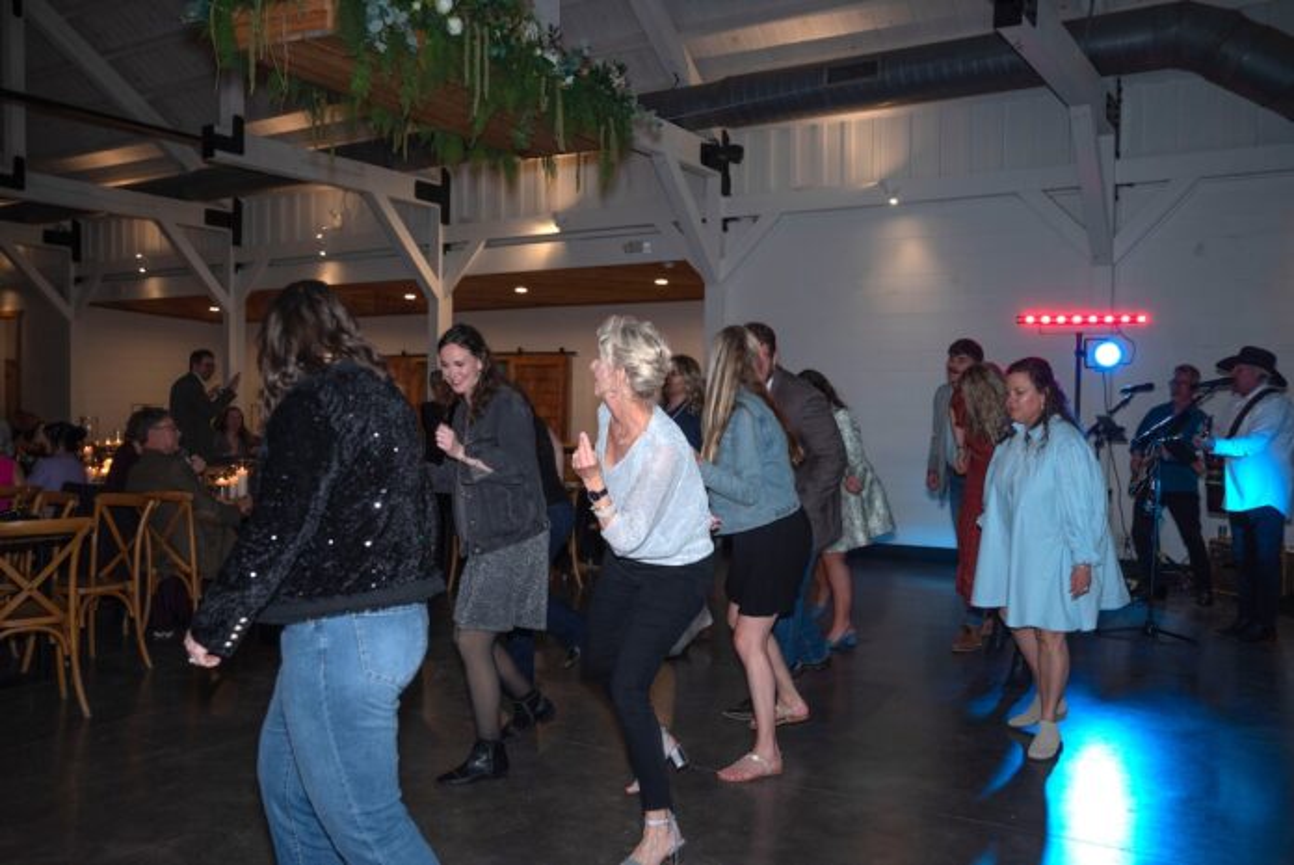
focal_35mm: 32
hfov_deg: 58.7
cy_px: 432
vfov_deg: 41.2
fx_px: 1151
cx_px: 647
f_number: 2.8
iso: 400
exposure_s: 1/200
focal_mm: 32
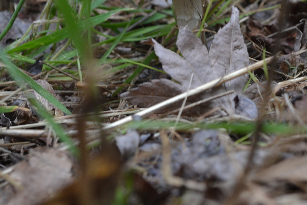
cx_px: 223
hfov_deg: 18.3
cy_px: 91
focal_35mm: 111
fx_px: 946
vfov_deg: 12.3
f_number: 8
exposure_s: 1/125
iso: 280
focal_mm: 40
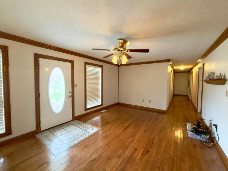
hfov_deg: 102.1
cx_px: 114
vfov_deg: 85.7
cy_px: 86
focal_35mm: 14
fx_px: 92
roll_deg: -0.2
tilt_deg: -3.0
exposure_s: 1/60
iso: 320
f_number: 2.2
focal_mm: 2.22
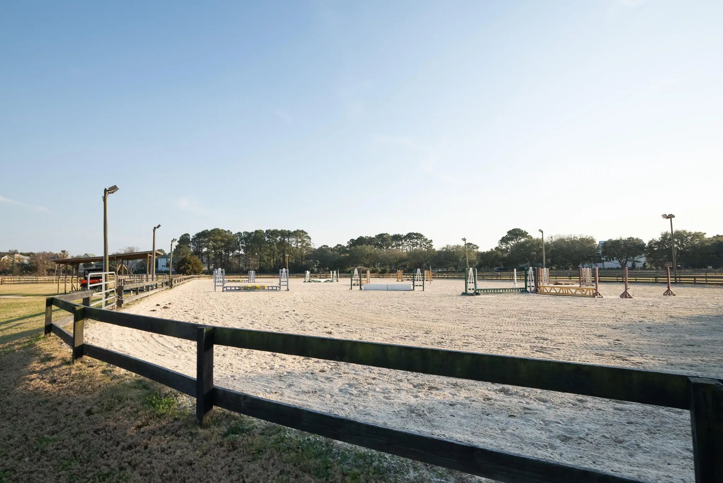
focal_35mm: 19
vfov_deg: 64.6
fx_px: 382
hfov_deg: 86.9
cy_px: 242
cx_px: 362
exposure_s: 1/200
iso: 320
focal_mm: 19
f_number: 7.1
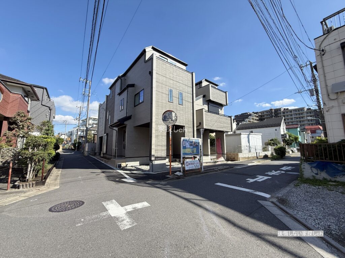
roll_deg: +1.5
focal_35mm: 14
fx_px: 140
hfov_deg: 102.1
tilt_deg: +11.4
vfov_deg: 85.7
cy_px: 129
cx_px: 172
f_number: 2.2
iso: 50
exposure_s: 1/1033
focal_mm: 2.22
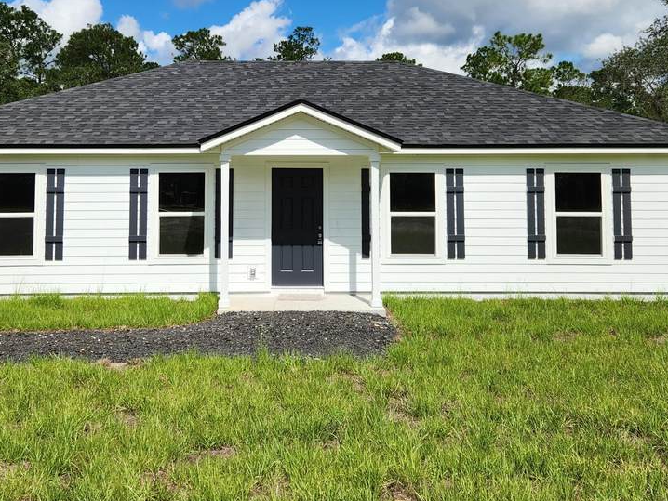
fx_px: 791
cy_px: 132
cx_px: 293
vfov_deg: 34.5
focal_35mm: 41
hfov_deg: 45.7
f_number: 1.8
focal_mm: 5.4
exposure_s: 1/3151
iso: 20
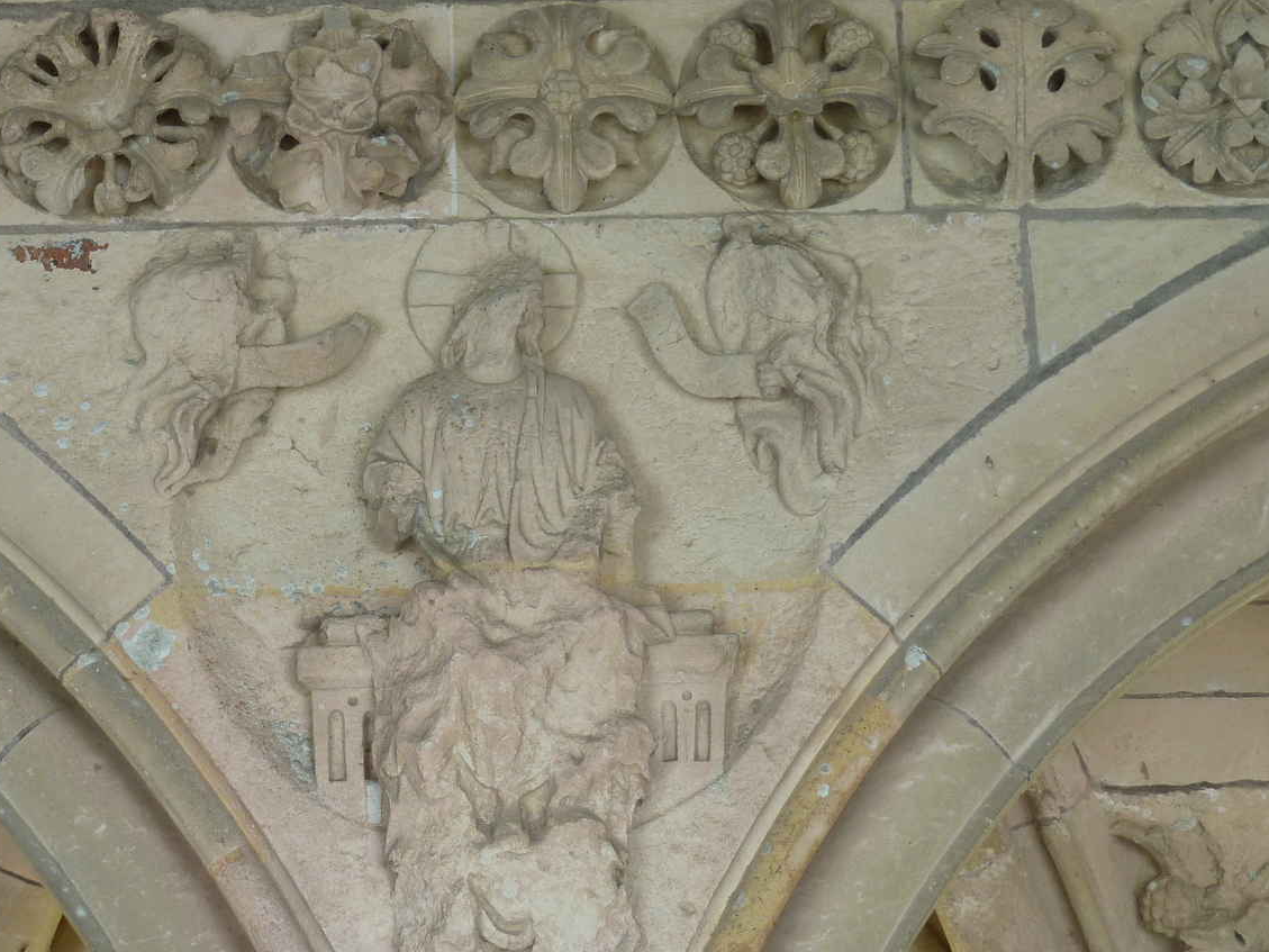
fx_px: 3740
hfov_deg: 19.2
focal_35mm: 102
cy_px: 538
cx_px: 452
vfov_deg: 14.5
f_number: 4.1
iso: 100
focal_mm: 11.9
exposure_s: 1/40
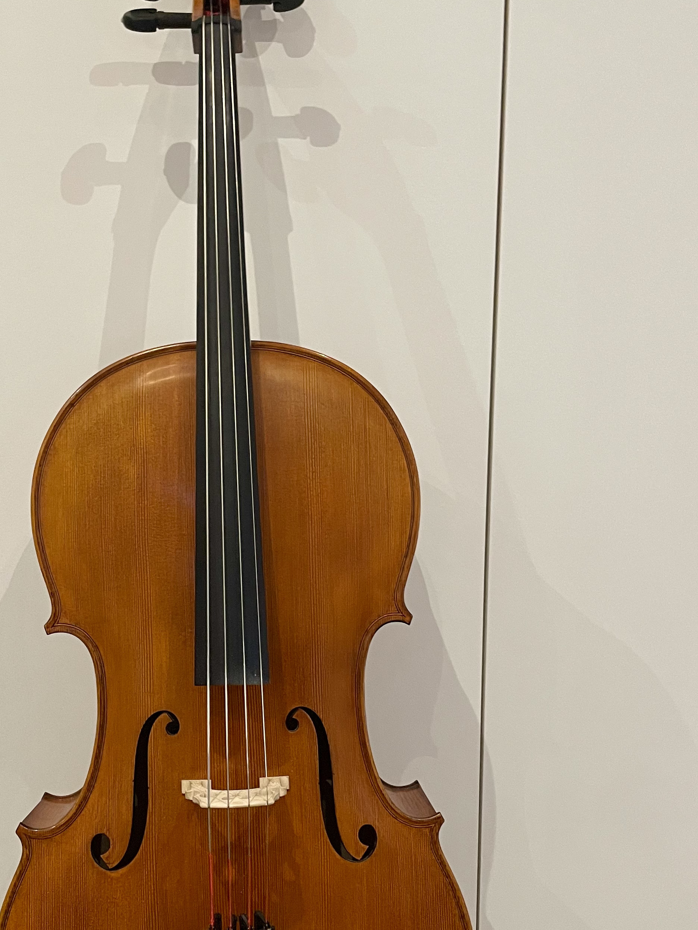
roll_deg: +1.2
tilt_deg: -10.4
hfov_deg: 34.1
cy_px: 544
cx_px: 254
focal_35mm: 42
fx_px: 1129
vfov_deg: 44.6
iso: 200
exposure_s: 1/60
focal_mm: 4.2
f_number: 1.6
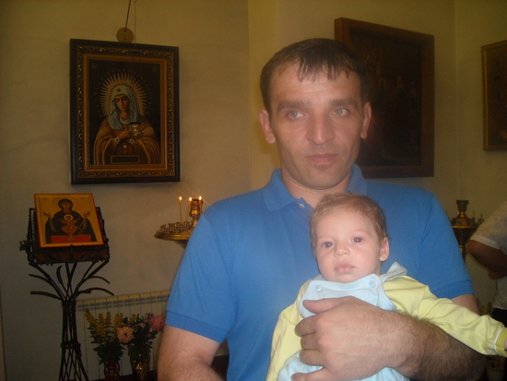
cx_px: 254
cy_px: 190
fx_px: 513
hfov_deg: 52.6
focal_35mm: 35
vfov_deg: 40.7
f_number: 2.8
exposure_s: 1/60
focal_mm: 5.7
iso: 200
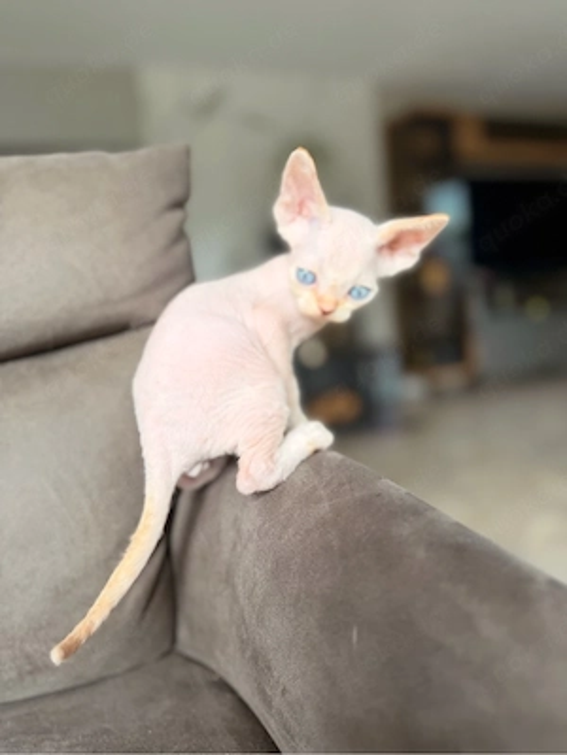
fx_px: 524
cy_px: 378
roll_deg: +4.8
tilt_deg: -8.5
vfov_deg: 71.6
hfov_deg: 56.8
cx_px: 284
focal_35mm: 24
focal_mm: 6.76
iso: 80
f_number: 1.78
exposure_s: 1/121
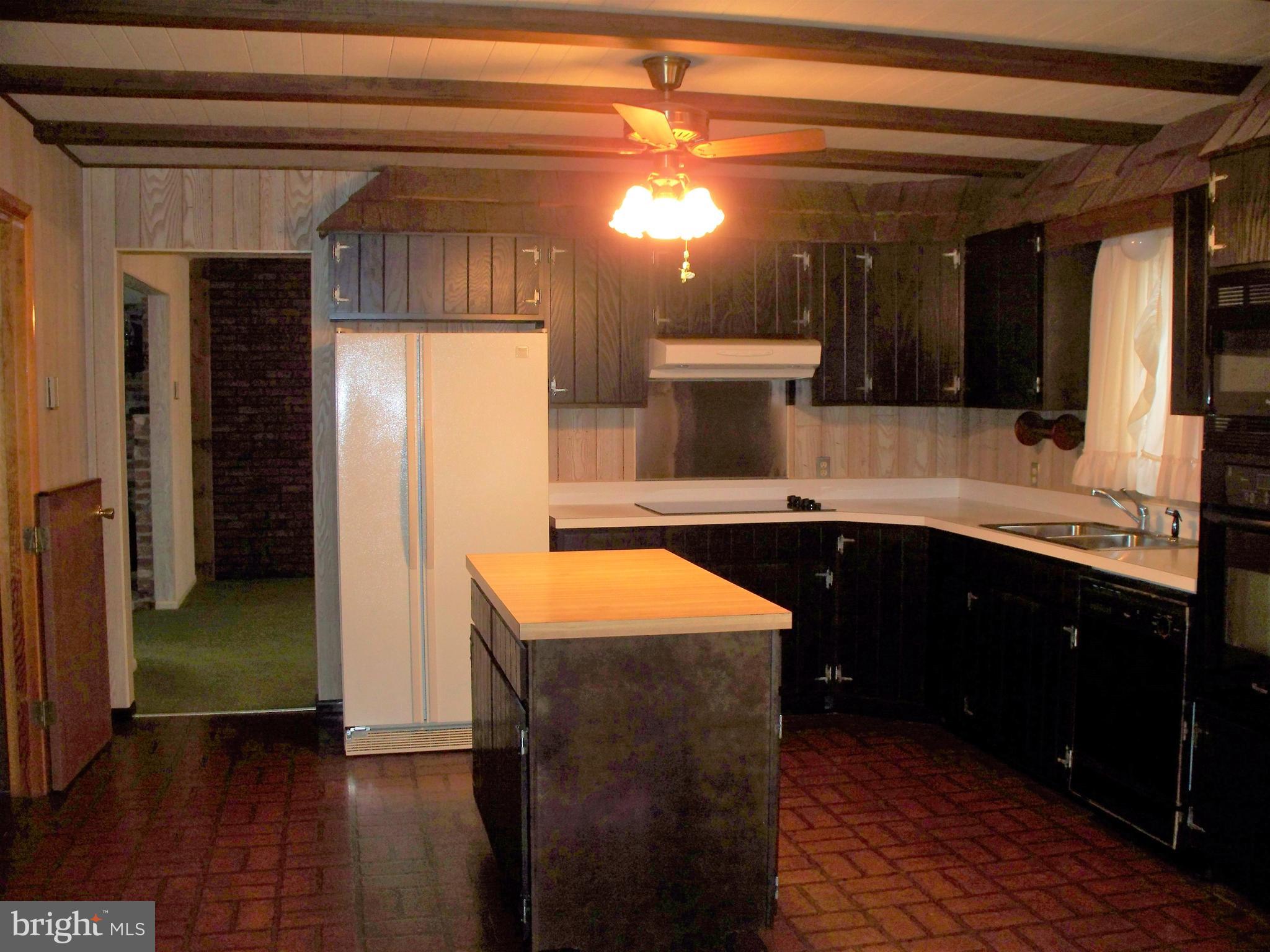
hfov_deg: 51.4
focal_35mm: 36
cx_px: 635
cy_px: 476
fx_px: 1321
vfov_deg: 39.7
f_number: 2.8
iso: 200
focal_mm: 7.54
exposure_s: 1/30
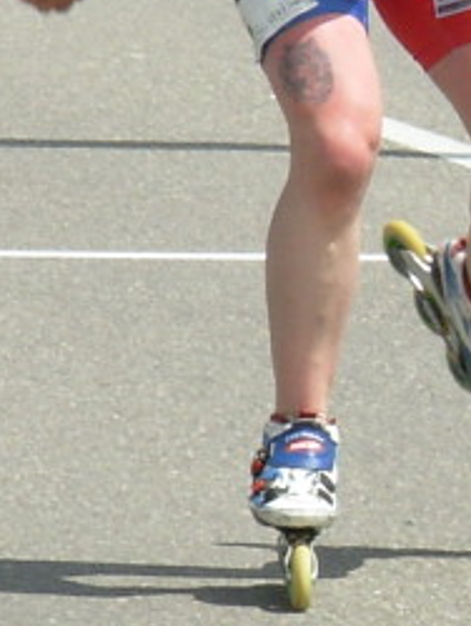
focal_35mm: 736
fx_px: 13330
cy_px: 263
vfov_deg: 2.7
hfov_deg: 2.0
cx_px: 712
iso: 50
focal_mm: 29.8
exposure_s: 1/176
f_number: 8.4
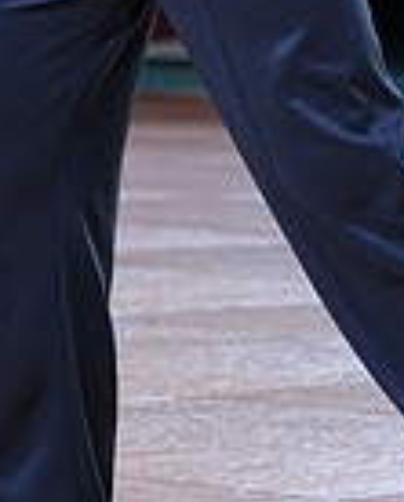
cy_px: -186
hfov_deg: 3.7
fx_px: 6272
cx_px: -5
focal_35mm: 421
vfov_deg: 4.6
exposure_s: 1/400
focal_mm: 107
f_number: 4
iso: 1250
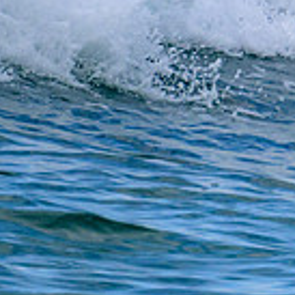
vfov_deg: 0.4
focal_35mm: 3923
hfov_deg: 0.4
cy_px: -94
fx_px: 37824
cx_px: 750
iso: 1250
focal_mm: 800
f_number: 13
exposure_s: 1/1250
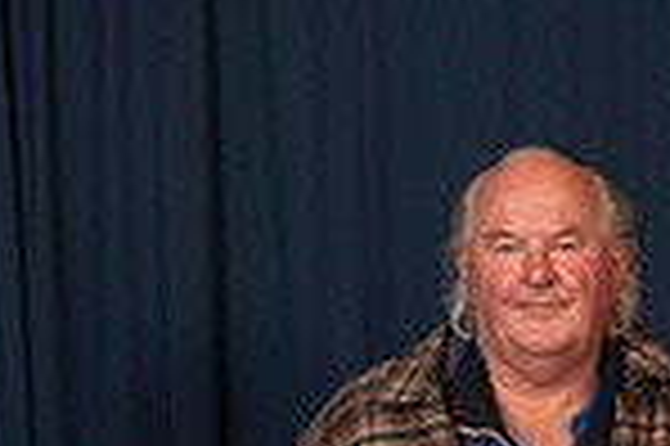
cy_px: 814
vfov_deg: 7.1
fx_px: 3476
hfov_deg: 10.6
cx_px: 1009
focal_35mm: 187
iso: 125
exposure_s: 1/250
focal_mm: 42
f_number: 5.6
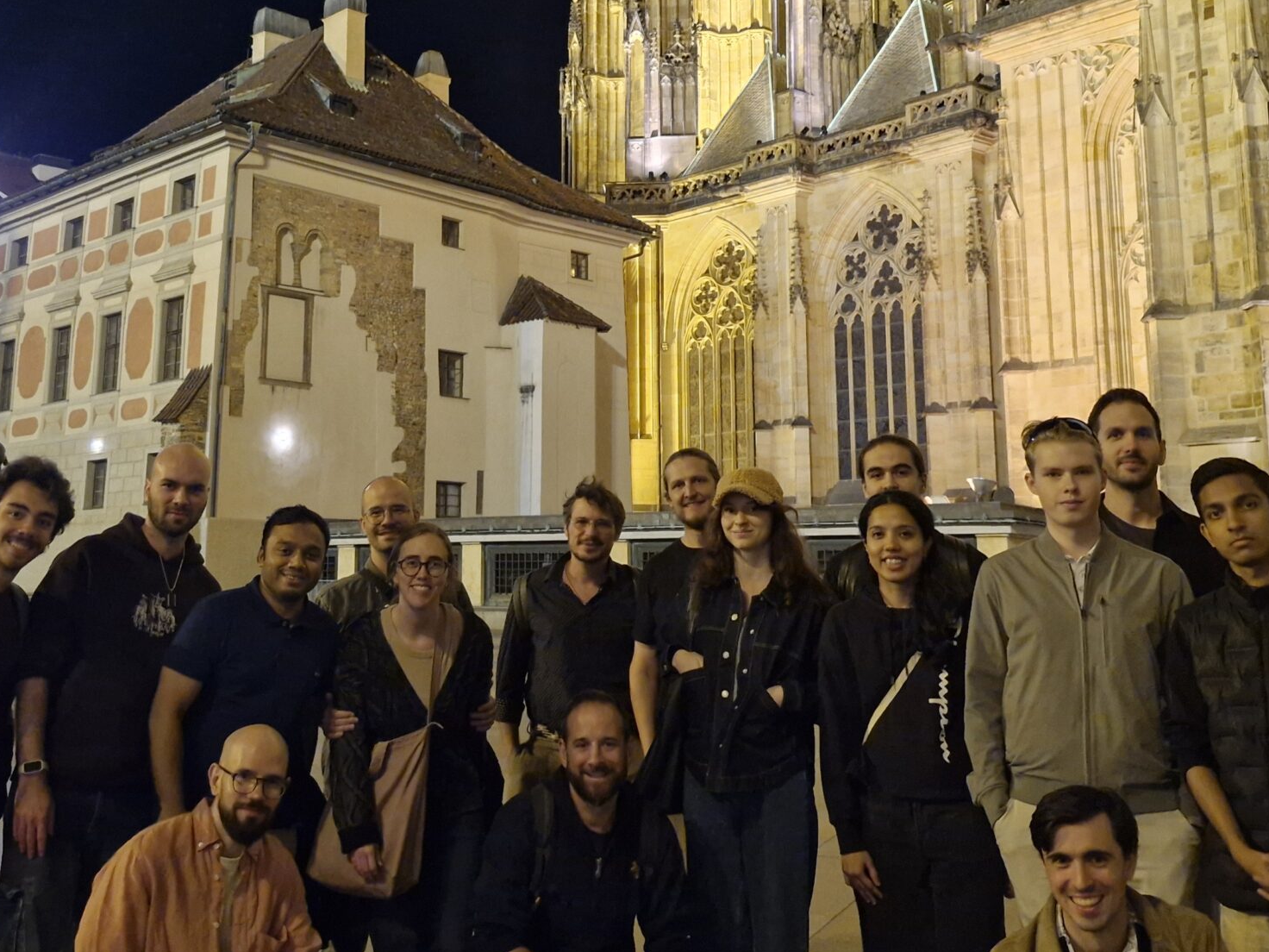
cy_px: 329
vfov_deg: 35.7
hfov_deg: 46.6
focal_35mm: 40
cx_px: 514
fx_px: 1466
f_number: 1.8
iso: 1000
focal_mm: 5.54
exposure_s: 1/25
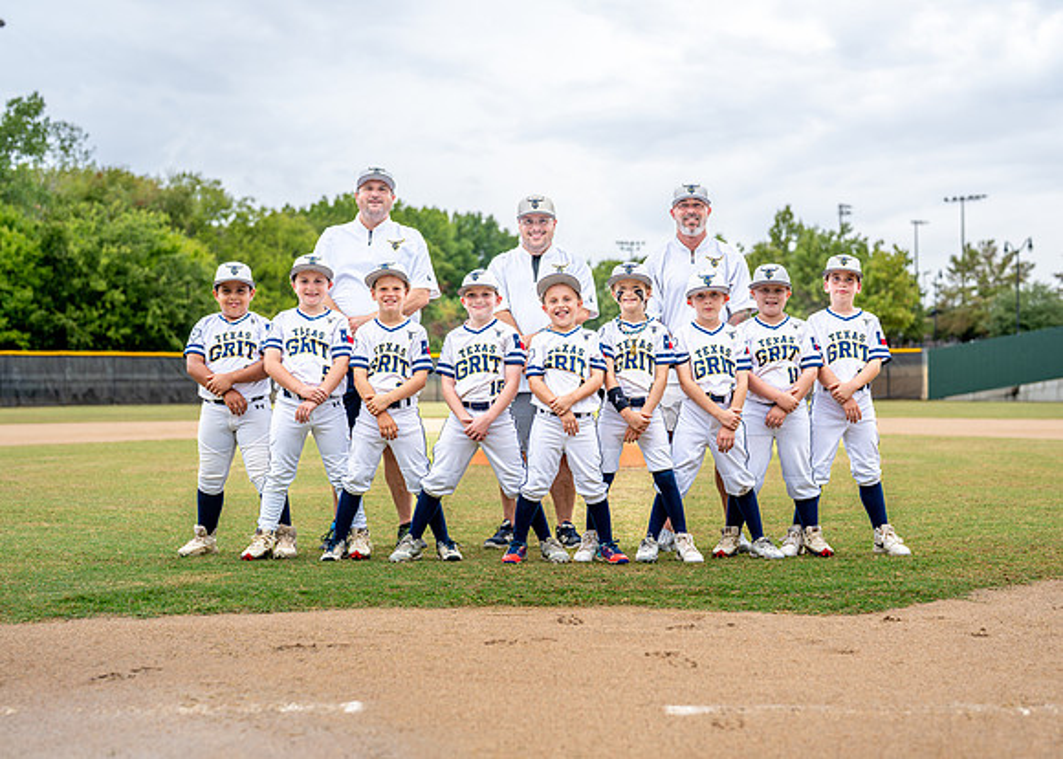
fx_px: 1612
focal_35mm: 53
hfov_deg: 36.5
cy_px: 379
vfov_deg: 26.5
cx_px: 547
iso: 160
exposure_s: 1/500
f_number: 2.5
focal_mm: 50
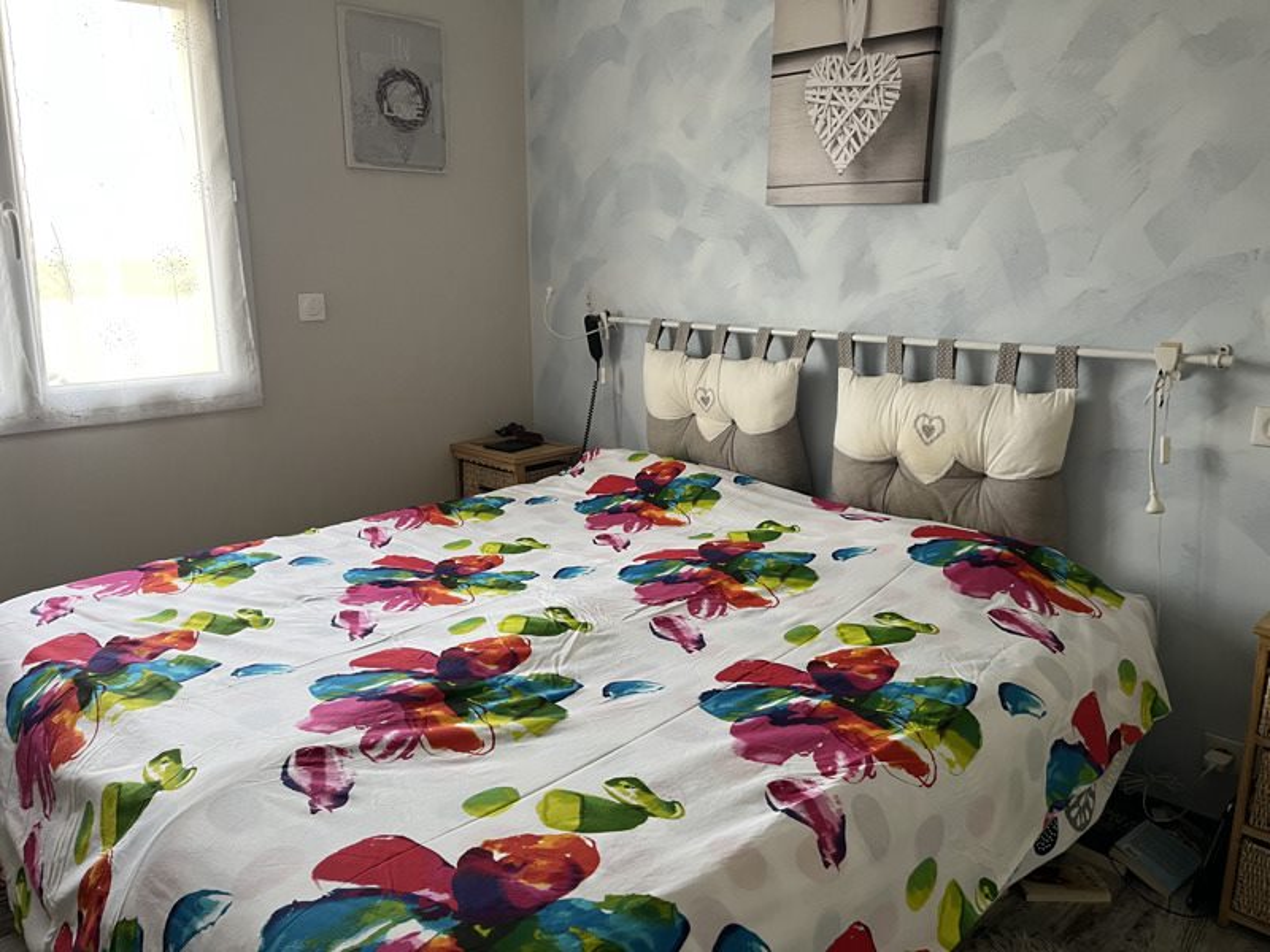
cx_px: 635
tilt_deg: -11.7
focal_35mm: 26
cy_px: 476
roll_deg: +0.1
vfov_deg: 53.1
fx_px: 954
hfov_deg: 67.3
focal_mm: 5.1
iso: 125
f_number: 1.6
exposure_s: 1/62
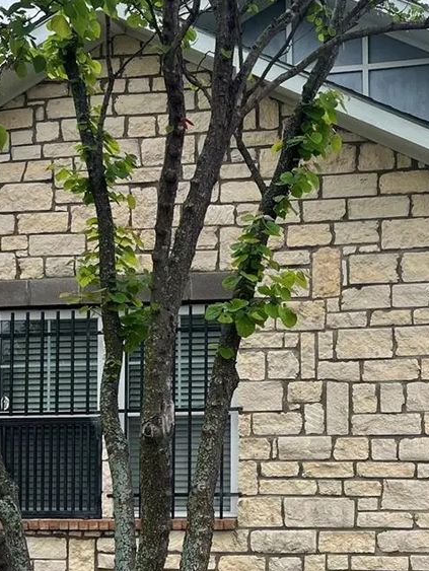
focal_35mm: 63
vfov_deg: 30.4
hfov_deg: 22.9
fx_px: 1040
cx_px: 352
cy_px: 399
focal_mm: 5.7
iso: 50
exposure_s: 1/1934
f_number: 1.5
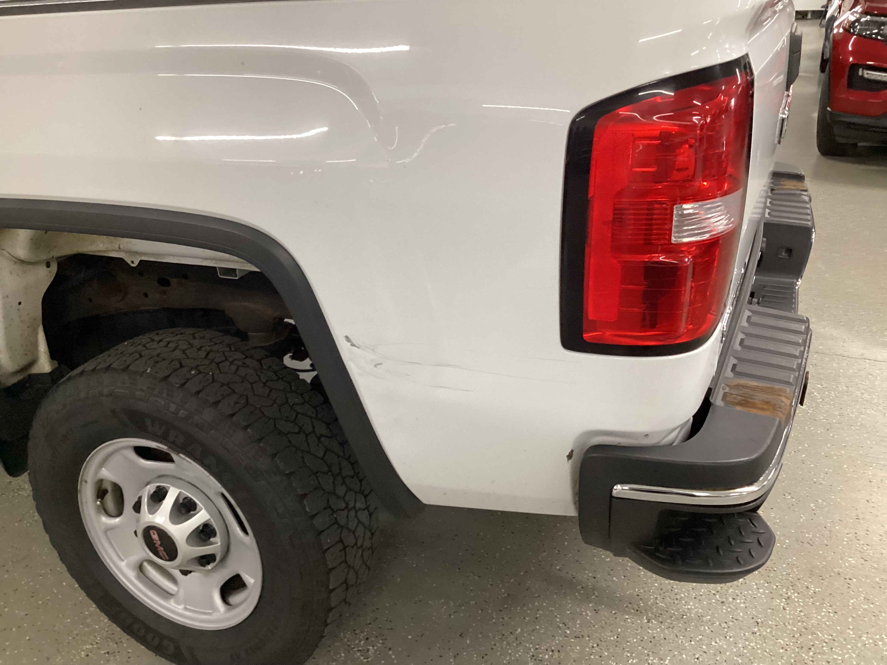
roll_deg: +1.7
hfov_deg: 58.4
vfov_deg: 45.4
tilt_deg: -25.6
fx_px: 794
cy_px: 332
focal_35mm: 31
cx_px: 444
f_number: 2.4
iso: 320
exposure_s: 1/60
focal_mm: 3.3
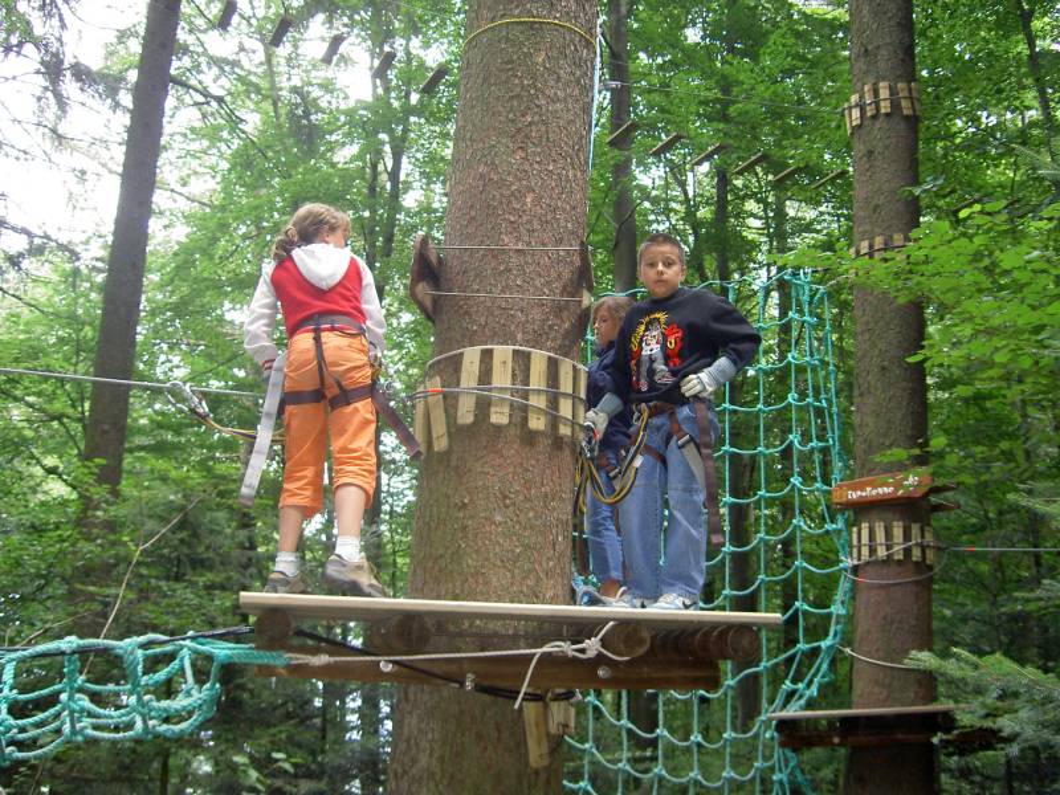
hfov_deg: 47.9
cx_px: 530
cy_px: 398
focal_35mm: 39
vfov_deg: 36.8
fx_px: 1194
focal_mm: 8
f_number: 2.8
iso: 100
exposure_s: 1/60
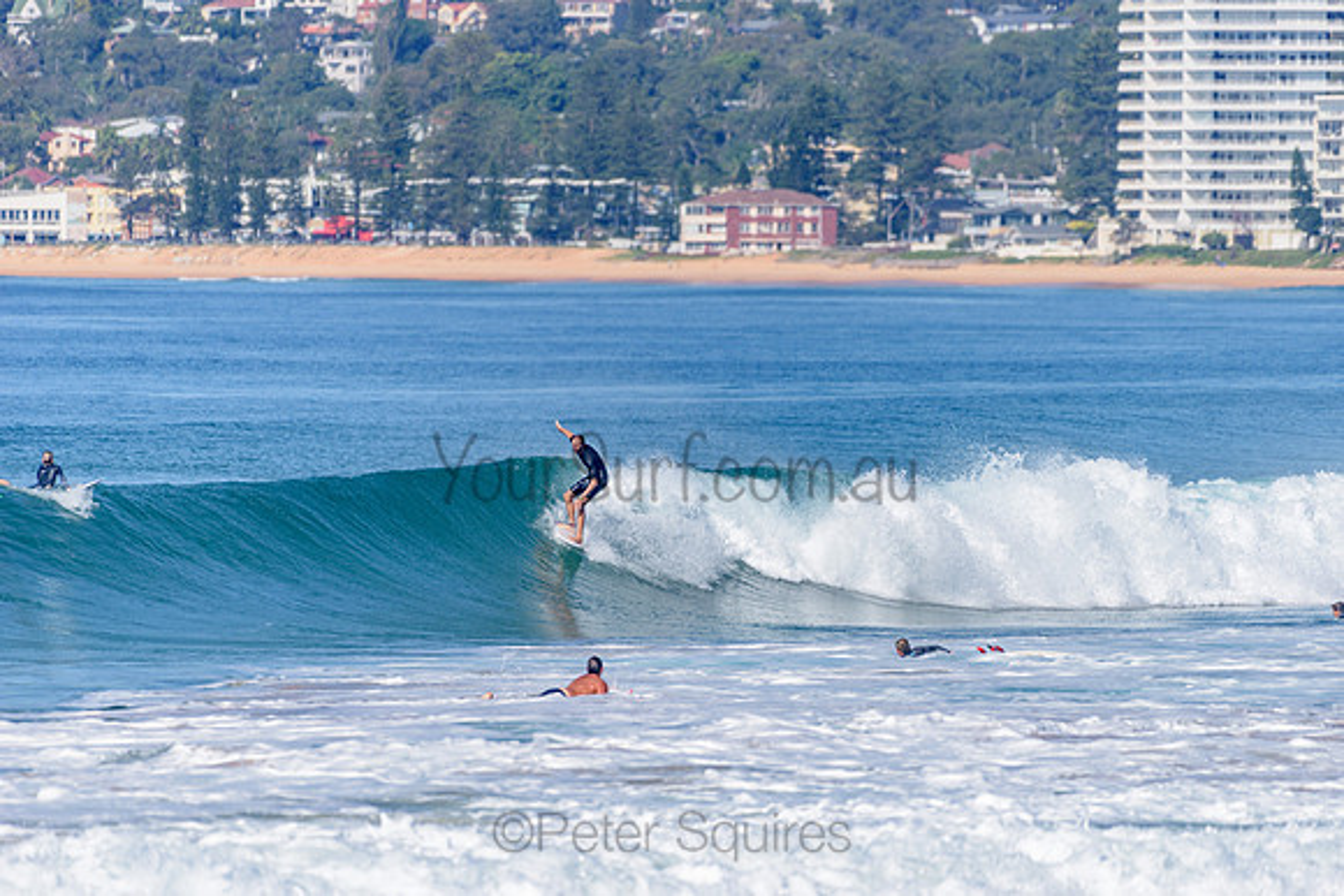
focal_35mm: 500
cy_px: 448
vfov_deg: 2.8
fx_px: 18670
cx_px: 672
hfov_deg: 4.1
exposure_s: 1/2000
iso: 110
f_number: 5.6
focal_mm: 500
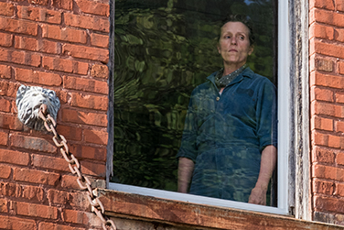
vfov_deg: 4.2
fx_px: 3097
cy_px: 77
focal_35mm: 324
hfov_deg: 6.4
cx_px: 242
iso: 640
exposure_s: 1/250
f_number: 8
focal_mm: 140
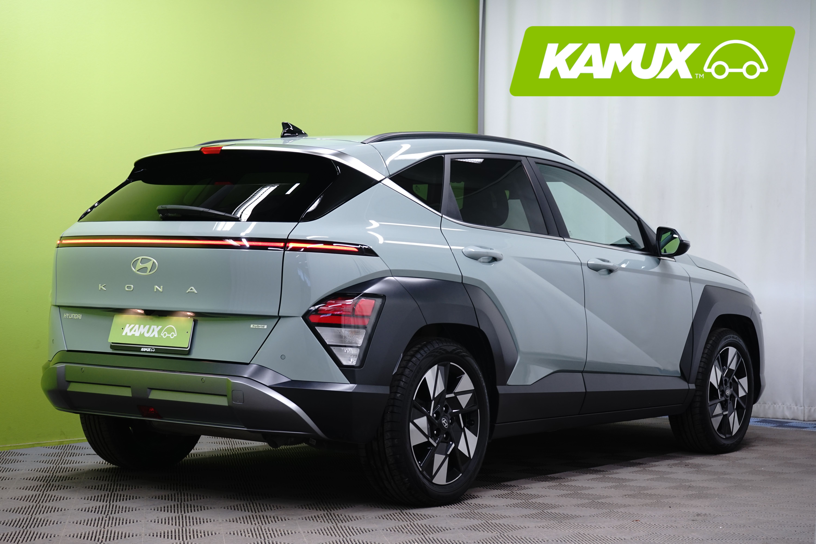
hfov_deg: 29.7
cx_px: 408
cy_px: 272
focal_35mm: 68
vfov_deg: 20.0
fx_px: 1541
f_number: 8
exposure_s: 1/6
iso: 500
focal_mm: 68
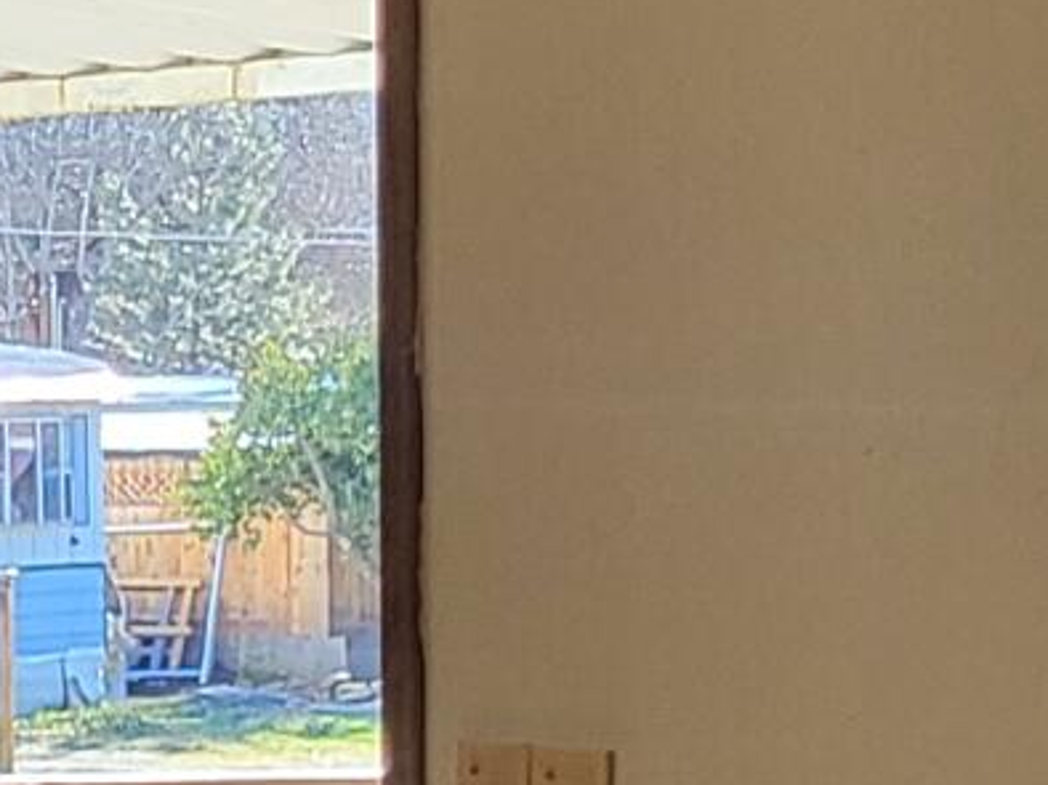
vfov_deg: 7.5
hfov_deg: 8.8
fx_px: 5991
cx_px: -1660
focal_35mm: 198
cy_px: 551
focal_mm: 5.4
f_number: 1.8
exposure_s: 1/116
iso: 40
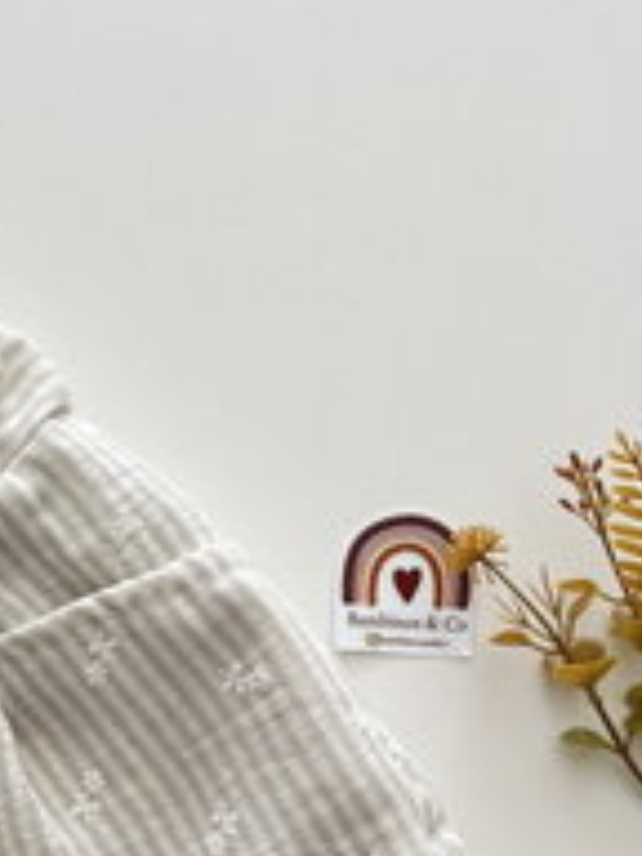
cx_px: -103
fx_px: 1780
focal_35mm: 72
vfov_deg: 26.5
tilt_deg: -85.7
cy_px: 702
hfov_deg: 19.4
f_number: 1.5
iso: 40
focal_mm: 5.7
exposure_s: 1/274
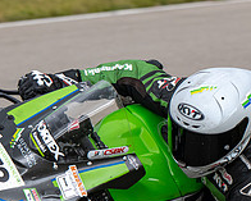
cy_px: 196
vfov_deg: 2.4
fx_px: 4742
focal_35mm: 638
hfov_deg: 3.0
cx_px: 162
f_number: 6.3
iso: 800
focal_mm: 180
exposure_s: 1/1250
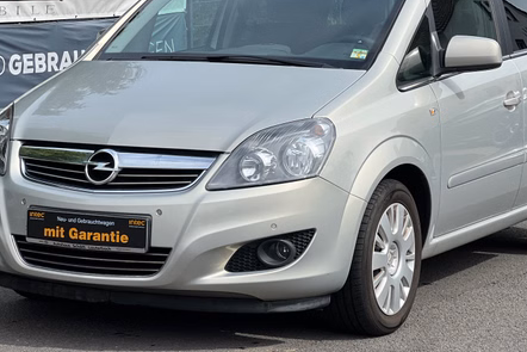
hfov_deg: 17.6
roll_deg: +0.9
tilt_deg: -6.6
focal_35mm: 116
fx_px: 1699
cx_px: 277
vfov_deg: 11.8
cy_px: 128
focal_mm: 9
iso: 32
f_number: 2.8
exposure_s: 1/732
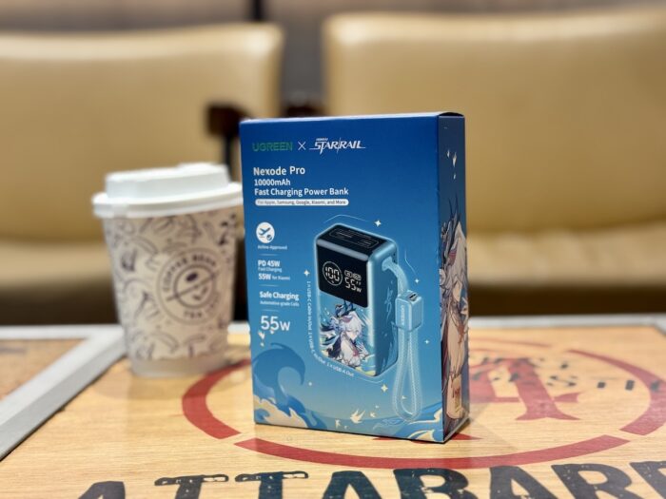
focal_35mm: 48
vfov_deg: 30.3
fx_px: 924
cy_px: 250
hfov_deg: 39.7
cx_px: 333
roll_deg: +1.9
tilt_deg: -7.4
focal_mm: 6.76
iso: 200
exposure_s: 1/60
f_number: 1.78
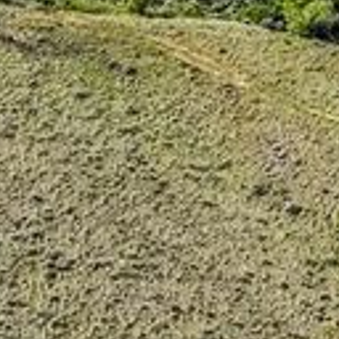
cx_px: 919
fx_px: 1651
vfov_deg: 11.0
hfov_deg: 9.7
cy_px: -254
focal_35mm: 149
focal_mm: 8.38
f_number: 2.8
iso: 100
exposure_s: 1/1600
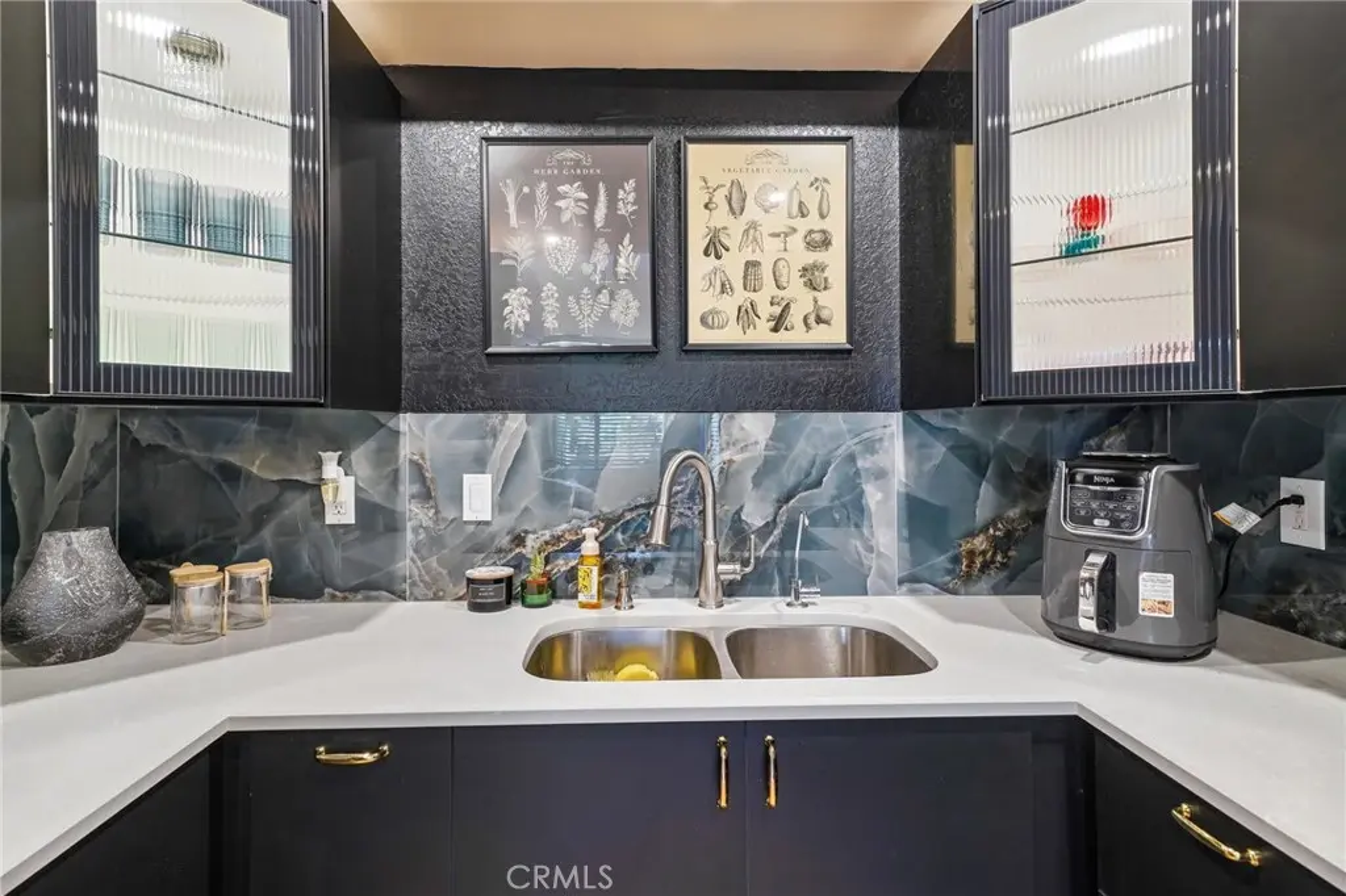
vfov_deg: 67.3
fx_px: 673
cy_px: 448
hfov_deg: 90.0
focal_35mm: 18
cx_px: 673
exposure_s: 1/3.33
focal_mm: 18
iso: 400
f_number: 8
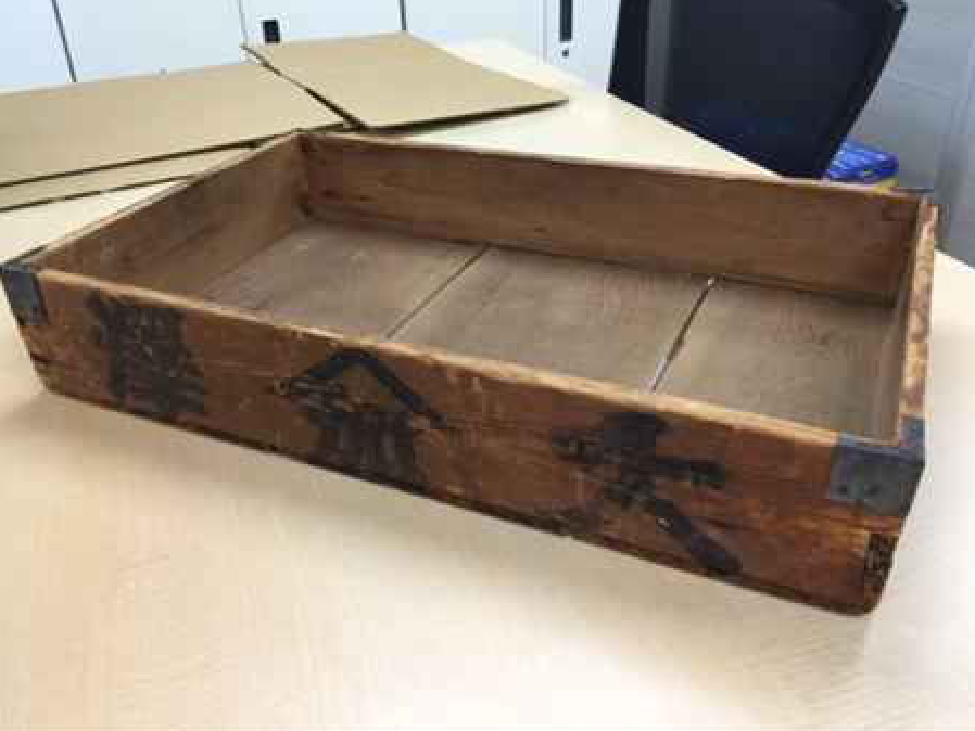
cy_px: 351
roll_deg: +2.0
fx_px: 873
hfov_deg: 58.3
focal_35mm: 31
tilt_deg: -30.2
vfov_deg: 45.5
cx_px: 482
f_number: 2.2
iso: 40
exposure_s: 1/30
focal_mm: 4.15
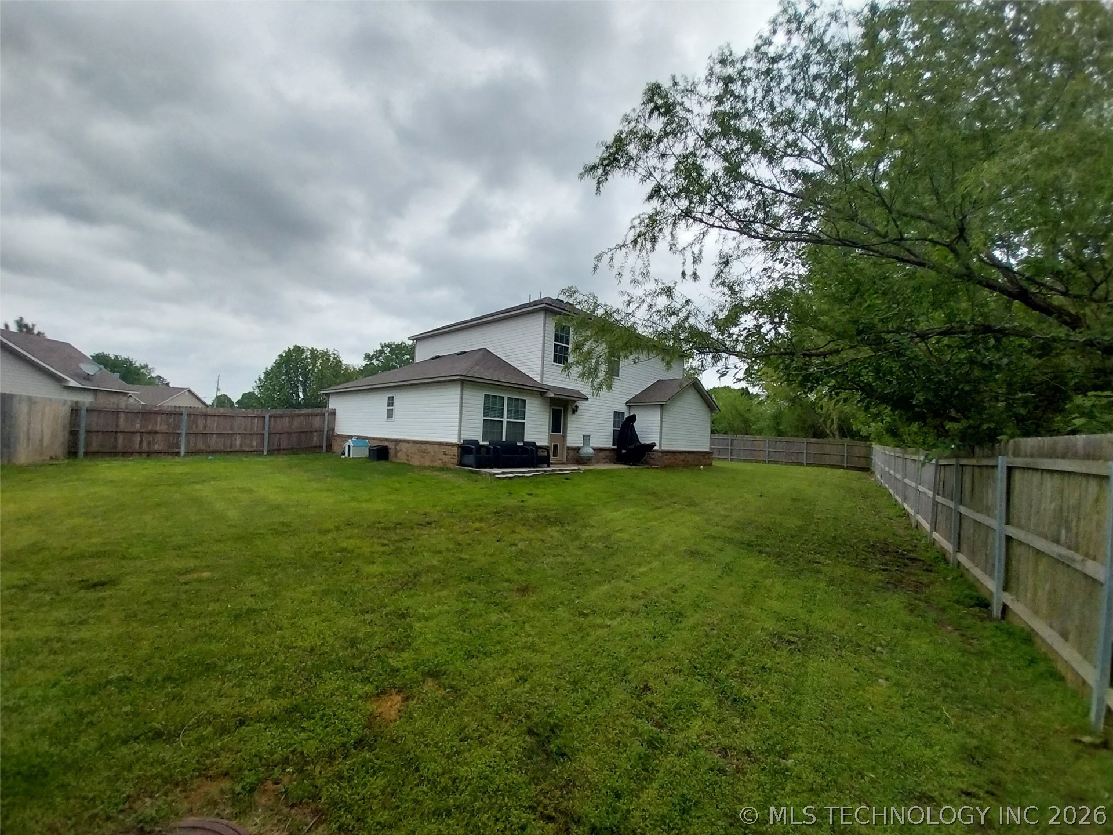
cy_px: 418
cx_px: 556
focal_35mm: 13
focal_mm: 1.13
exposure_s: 1/1374
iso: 64
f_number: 2.2
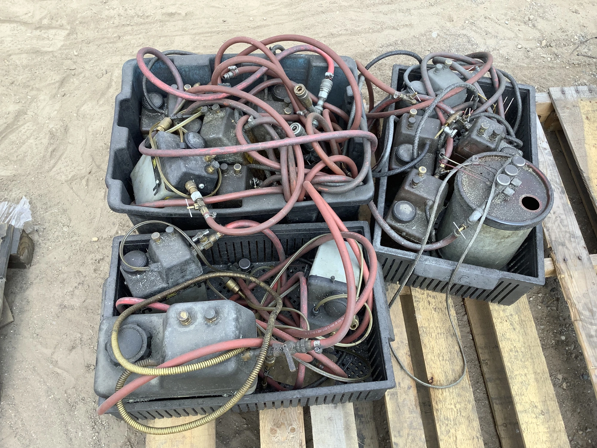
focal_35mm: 31
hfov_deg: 58.4
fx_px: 535
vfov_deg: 45.4
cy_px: 224
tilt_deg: -63.3
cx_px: 298
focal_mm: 3.3
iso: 25
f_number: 2.4
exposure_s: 1/360
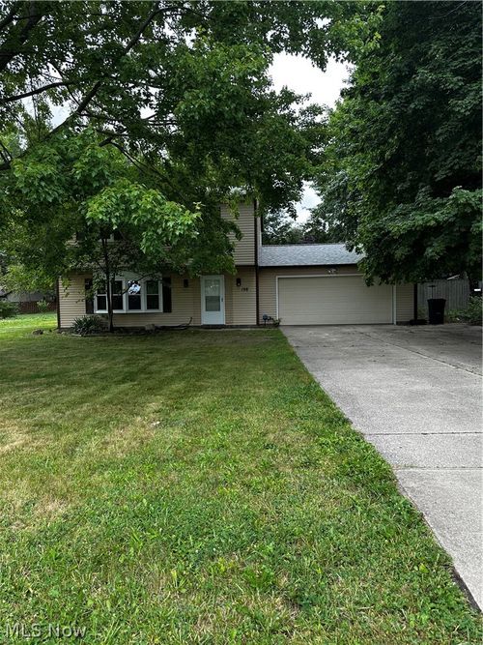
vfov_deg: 71.6
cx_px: 242
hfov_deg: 56.8
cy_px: 322
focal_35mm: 24
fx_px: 447
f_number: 1.78
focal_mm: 6.86
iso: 80
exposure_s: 1/555
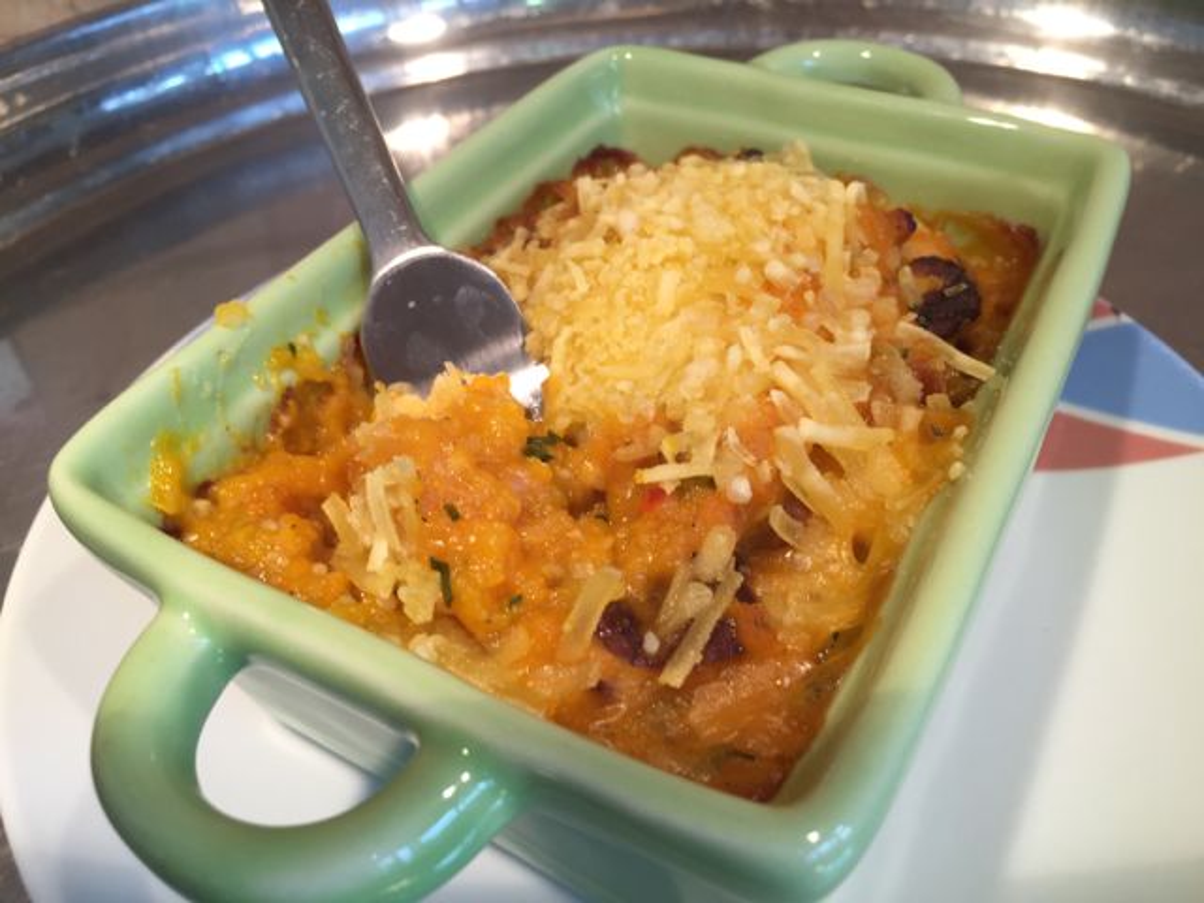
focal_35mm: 29
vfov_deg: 48.2
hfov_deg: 61.7
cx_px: 602
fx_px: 1009
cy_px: 452
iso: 50
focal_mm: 4.15
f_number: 2.2
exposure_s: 1/33
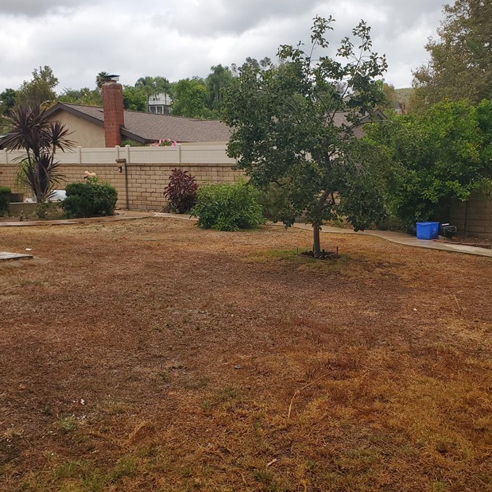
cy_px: 277
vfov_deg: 43.8
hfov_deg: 43.6
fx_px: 611
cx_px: 296
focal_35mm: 38
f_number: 2.4
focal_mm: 4.3
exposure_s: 1/1280
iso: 50
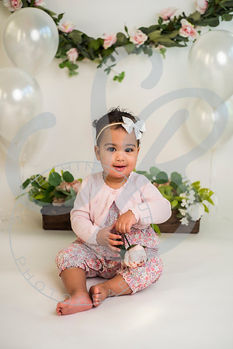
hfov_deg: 27.0
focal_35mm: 50
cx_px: 116
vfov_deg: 39.6
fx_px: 485
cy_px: 174
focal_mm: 50
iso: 100
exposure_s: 1/200
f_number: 2.8
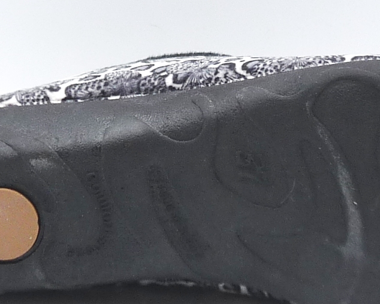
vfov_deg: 12.1
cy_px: 149
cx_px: 245
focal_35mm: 128
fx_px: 1440
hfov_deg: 15.0
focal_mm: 5.2
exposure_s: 1/125
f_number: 4
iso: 100
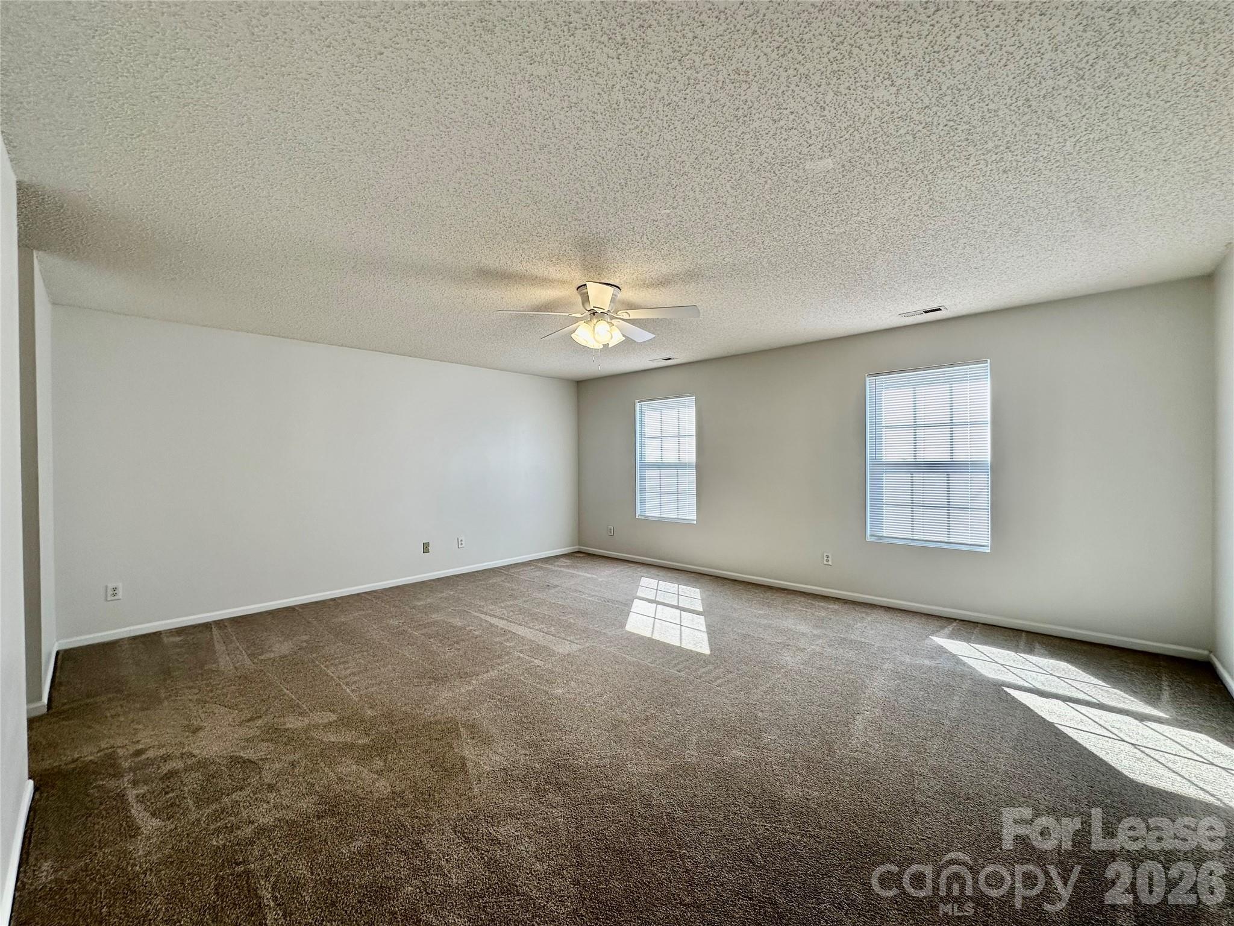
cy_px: 463
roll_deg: +0.5
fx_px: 499
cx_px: 617
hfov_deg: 102.1
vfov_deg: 85.7
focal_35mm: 14
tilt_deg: +0.4
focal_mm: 2.22
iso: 50
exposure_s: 1/120
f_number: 2.2
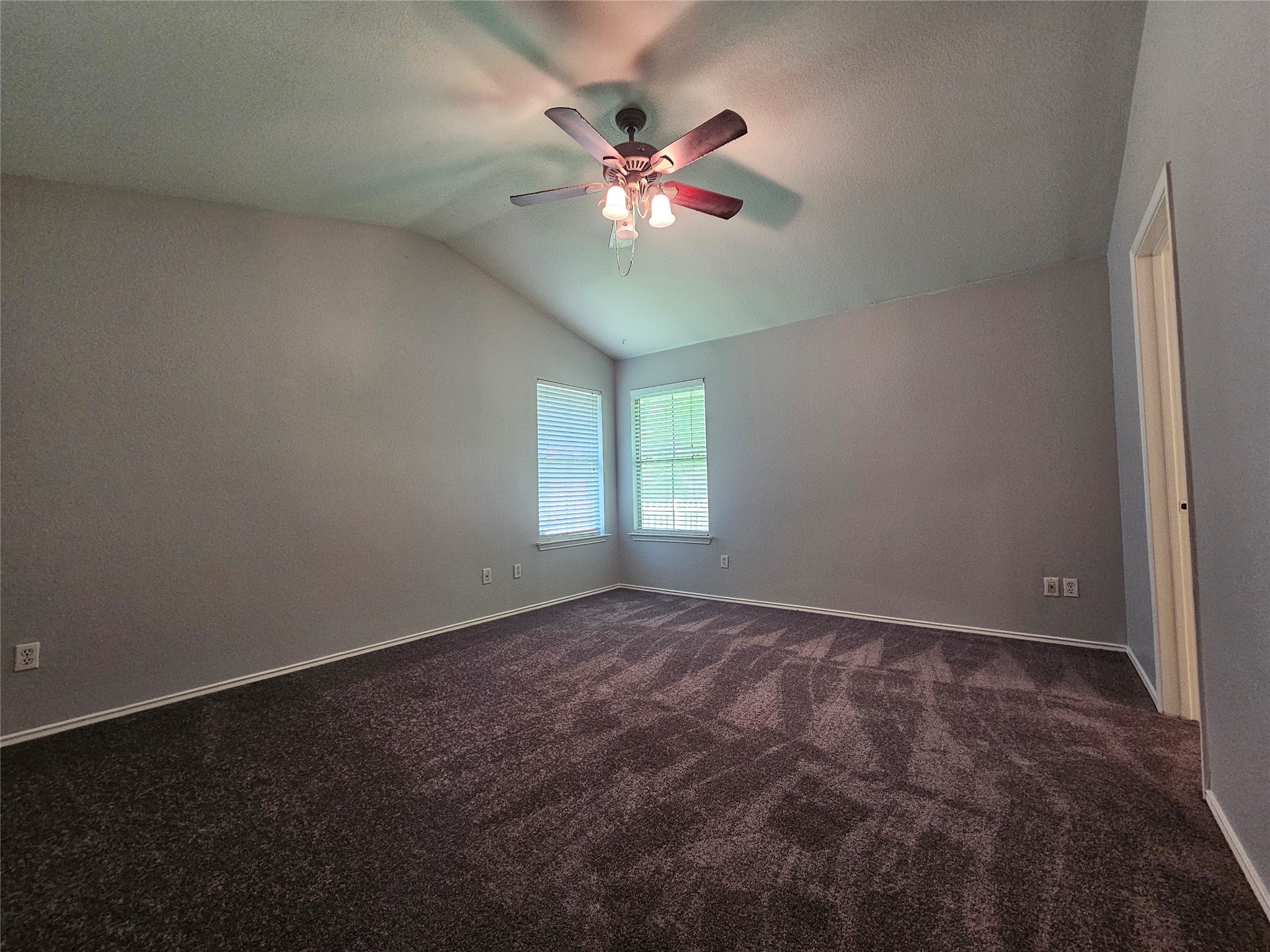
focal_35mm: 13
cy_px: 476
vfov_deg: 89.9
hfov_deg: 106.2
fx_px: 477
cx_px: 635
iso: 320
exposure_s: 1/30
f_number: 2.2
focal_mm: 2.2
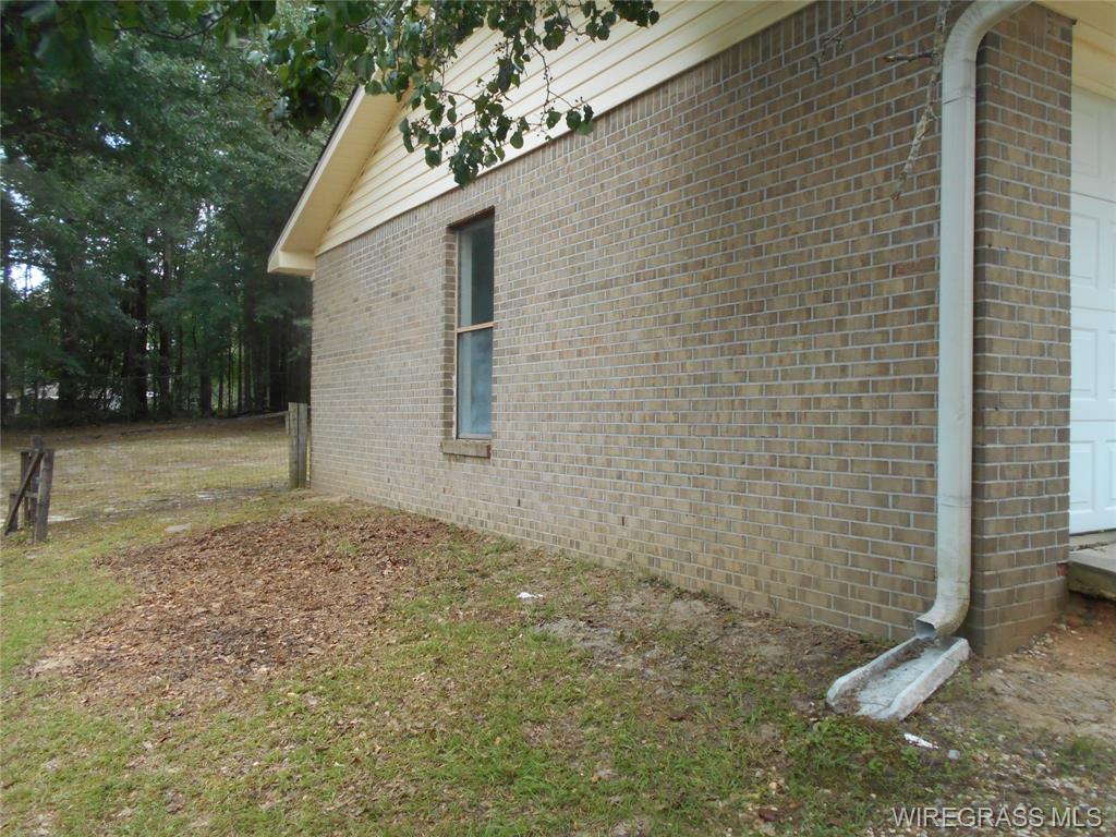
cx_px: 558
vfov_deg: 53.1
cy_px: 418
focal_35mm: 26
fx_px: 838
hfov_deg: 67.3
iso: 160
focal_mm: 4.6
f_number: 3.2
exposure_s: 1/250
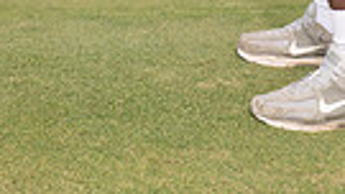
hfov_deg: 13.4
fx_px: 1473
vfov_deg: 6.8
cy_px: -373
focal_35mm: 161
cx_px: 164
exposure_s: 1/320
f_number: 6.3
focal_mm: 46
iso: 100
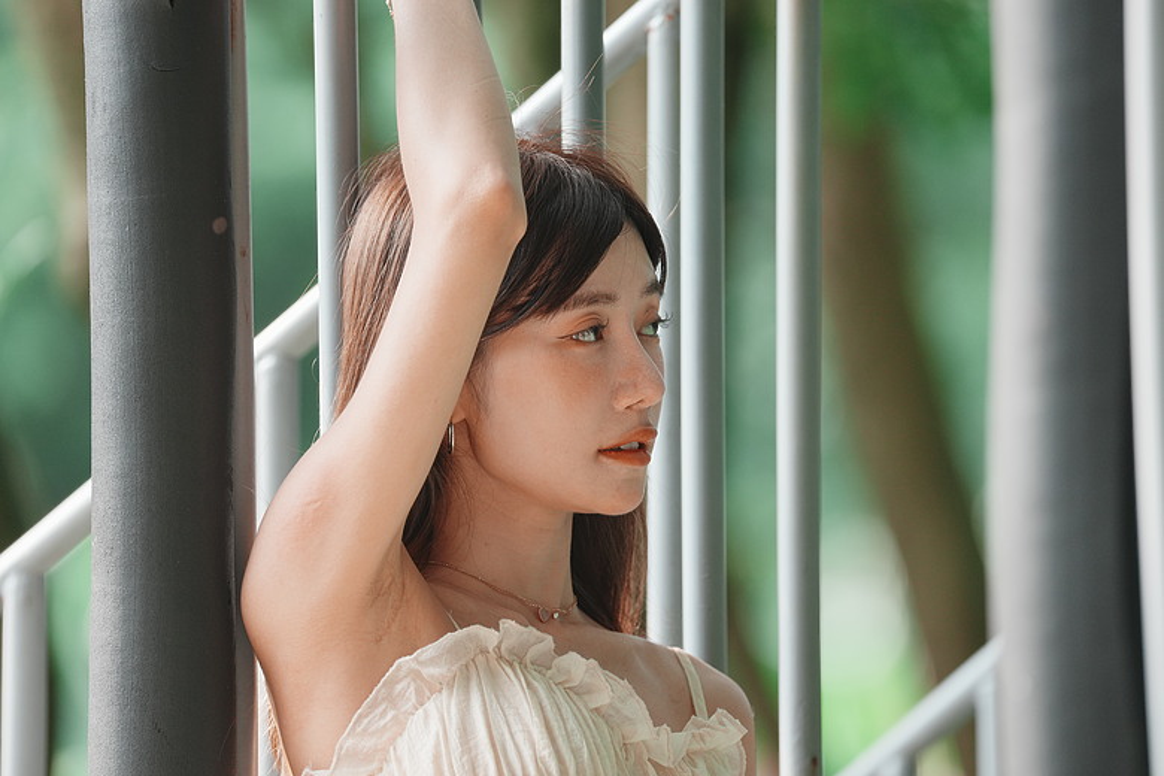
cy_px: 388
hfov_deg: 5.2
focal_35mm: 400
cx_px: 582
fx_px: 12932
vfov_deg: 3.4
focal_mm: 400
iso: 500
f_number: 4.5
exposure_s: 1/400
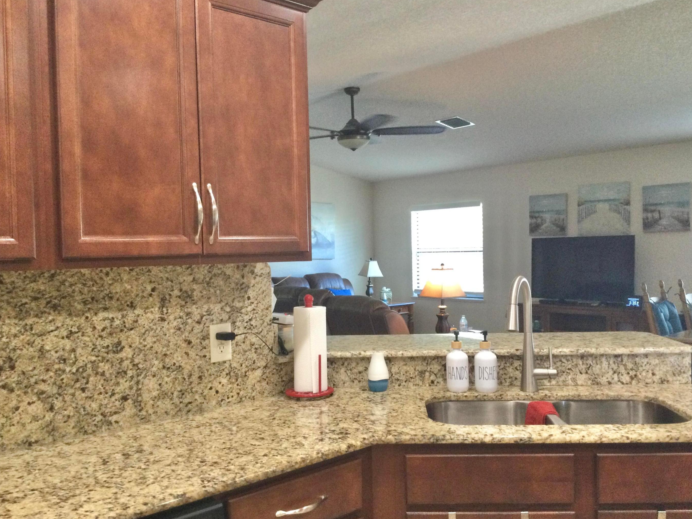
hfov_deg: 55.3
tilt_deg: -0.2
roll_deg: -1.3
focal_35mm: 33
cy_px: 253
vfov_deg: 42.9
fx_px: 660
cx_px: 357
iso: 160
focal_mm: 3.3
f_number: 2.4
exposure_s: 1/30
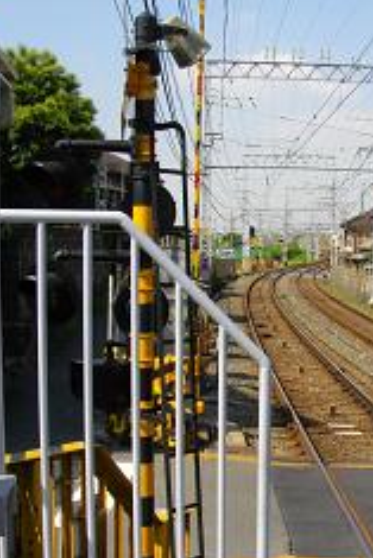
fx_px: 853
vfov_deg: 36.1
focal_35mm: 55
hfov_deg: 23.7
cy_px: 342
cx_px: 362
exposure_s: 1/320
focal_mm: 5.7
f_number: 5.5
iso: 100
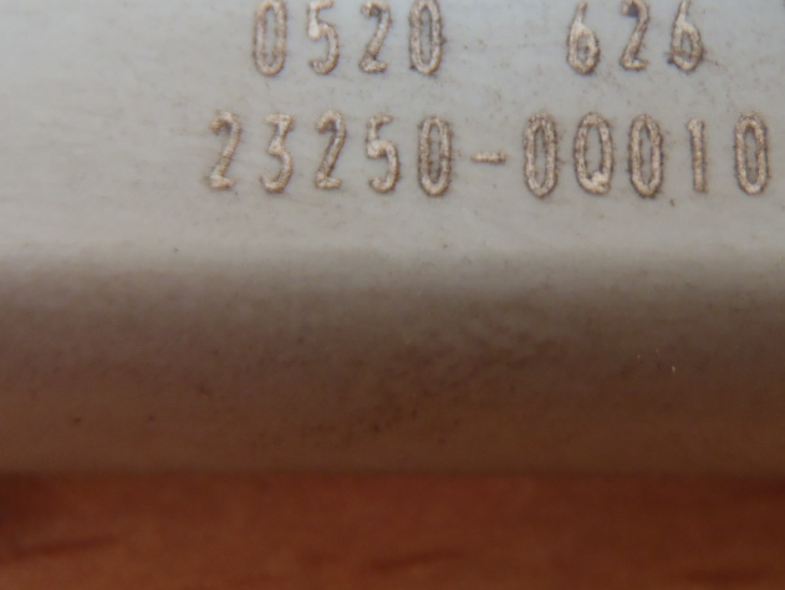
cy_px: 279
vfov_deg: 19.7
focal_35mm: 75
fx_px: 1702
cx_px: 504
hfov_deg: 25.9
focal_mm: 6.64
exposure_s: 1/5
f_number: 4.7
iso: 200
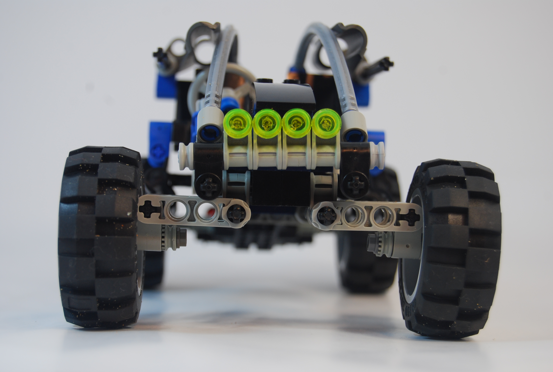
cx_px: 276
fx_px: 1270
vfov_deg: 16.6
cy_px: 186
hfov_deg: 24.6
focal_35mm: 82
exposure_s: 1/60
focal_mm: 55
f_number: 6.3
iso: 200
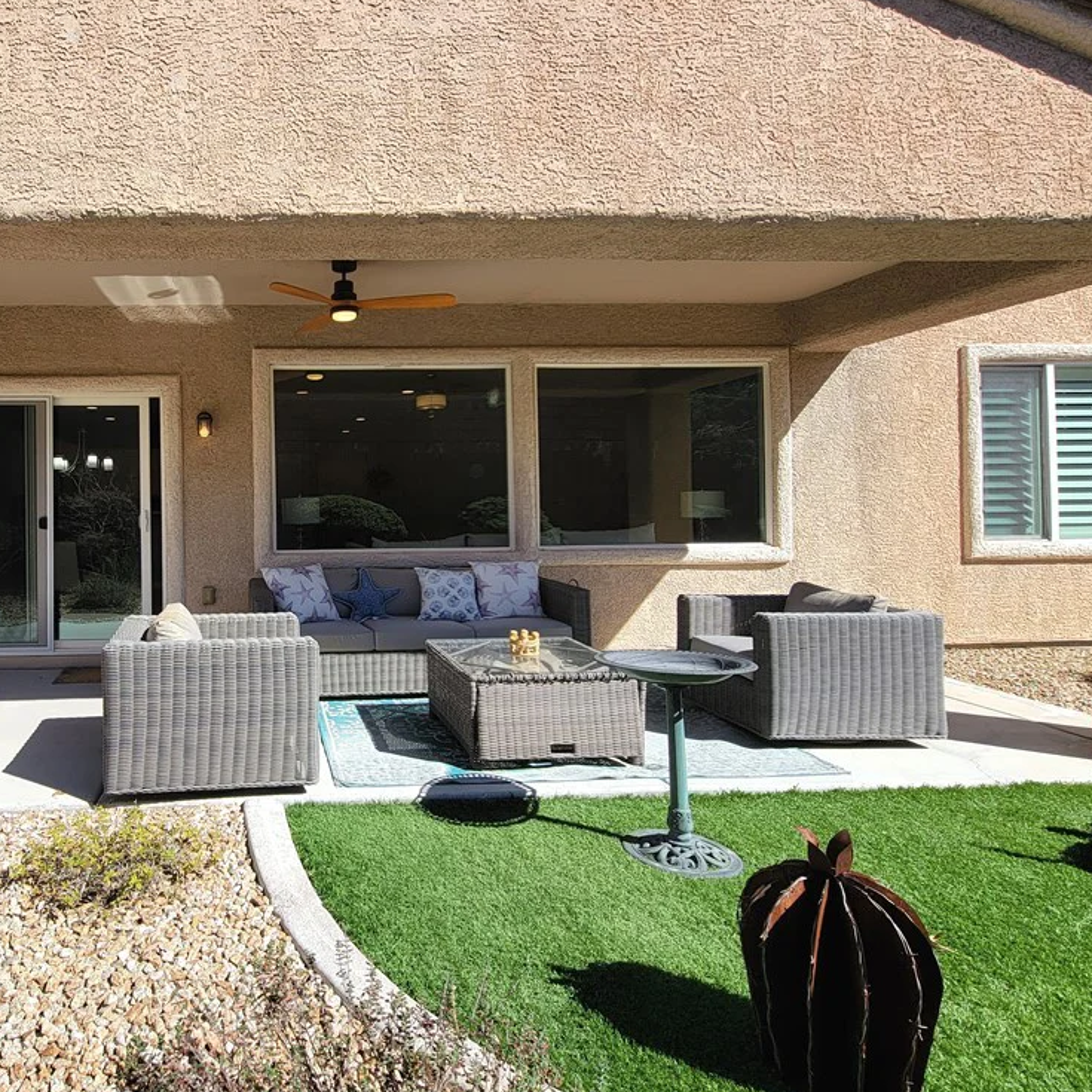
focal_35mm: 16
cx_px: 339
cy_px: 532
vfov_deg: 87.4
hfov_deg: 83.5
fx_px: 571
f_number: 2.2
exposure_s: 1/1399
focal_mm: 2.2
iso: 50
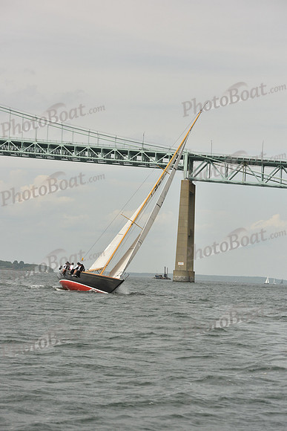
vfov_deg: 22.6
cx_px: 144
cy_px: 216
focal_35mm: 90
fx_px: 1076
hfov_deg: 15.2
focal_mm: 90
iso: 400
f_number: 7.1
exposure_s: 1/3200
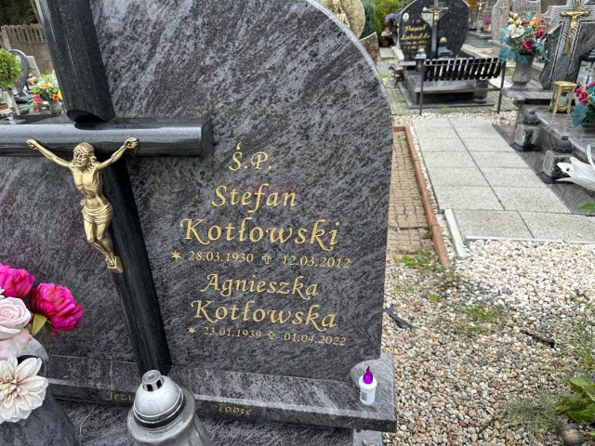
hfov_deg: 71.6
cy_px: 223
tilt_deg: -30.3
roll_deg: +2.6
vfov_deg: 56.8
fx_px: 413
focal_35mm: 24
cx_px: 298
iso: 80
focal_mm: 6.86
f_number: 1.78
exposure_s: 1/513
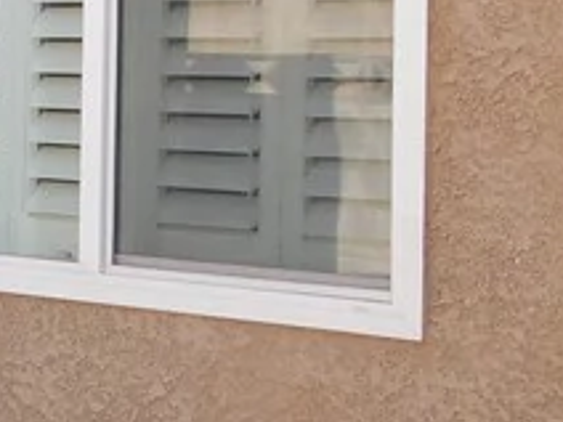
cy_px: 50
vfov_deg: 10.2
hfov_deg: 11.9
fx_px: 2358
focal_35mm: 145
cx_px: -629
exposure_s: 1/400
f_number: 3.2
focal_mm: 5.3
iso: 125
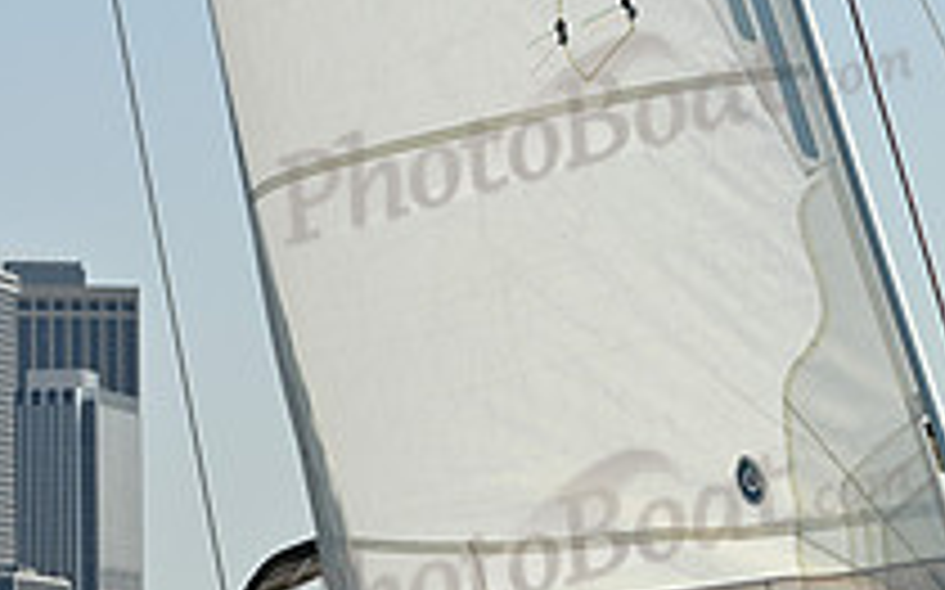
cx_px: 1148
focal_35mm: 197
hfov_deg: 10.5
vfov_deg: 6.6
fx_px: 5071
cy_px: 714
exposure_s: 1/1250
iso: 320
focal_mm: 70
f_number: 9
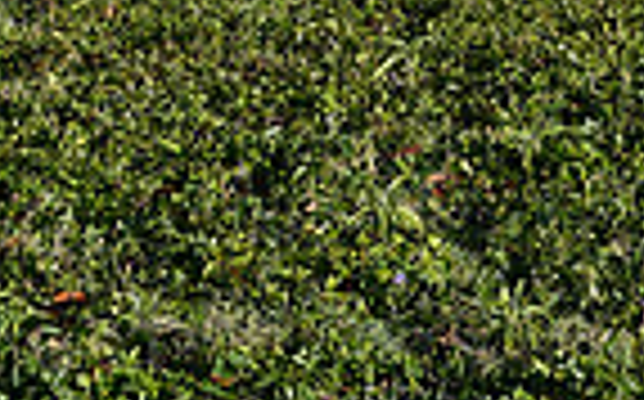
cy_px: -389
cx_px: 1000
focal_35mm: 190
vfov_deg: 6.7
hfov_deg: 10.6
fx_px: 3331
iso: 110
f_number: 8
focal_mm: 31
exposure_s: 1/250
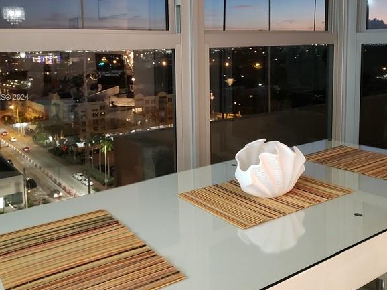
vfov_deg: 39.2
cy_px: 98
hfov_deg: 51.4
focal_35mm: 36
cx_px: 189
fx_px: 402
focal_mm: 4.3
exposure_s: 1/10
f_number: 1.5
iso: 500
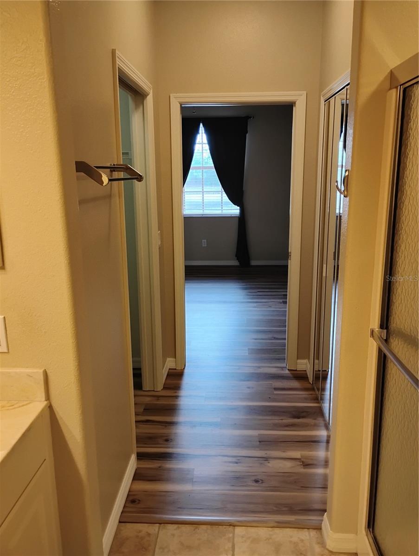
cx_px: 210
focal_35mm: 28
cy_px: 278
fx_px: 451
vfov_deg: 63.4
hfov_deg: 49.8
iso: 766
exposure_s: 1/60
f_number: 1.8
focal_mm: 4.26
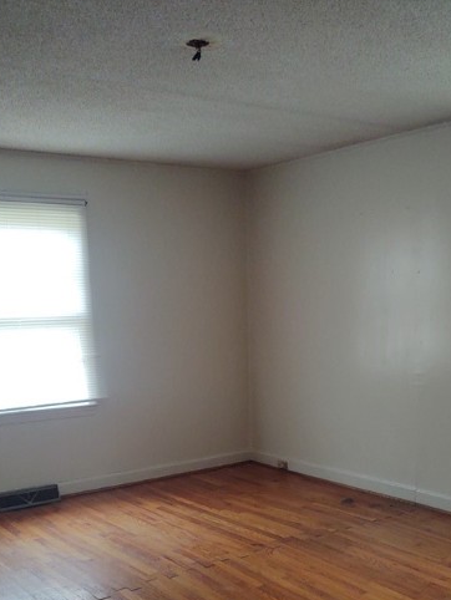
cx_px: 240
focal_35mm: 43
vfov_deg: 42.3
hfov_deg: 33.6
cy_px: 458
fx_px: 746
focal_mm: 4.75
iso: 197
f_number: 1.7
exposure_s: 1/60
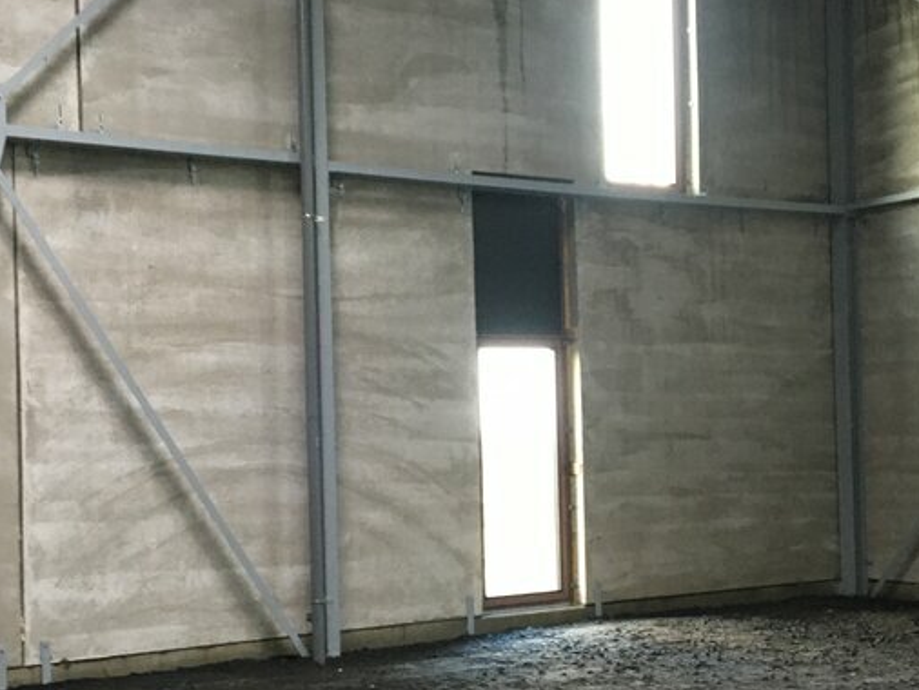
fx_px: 1461
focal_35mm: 55
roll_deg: +1.2
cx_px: 418
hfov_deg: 34.9
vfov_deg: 26.5
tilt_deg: +0.7
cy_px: 416
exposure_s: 1/33
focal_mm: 4.15
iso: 200
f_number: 2.2
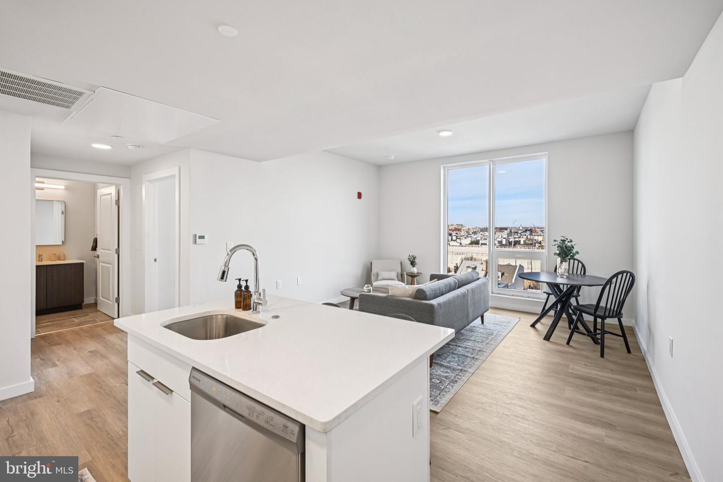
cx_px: 362
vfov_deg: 75.5
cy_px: 241
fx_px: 311
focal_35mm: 16
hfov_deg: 98.5
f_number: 8
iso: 800
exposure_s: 1/160
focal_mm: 15.5
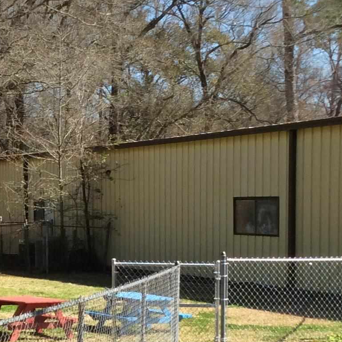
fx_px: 1062
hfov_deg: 18.0
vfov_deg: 18.1
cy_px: 277
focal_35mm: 95
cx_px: 43
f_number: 2.4
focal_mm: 3.3
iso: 32
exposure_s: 1/752
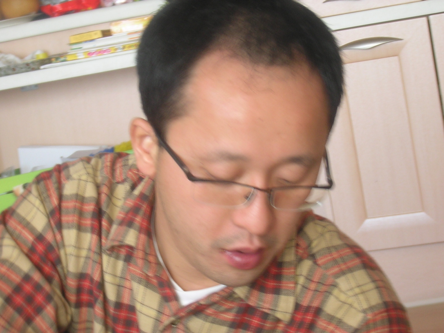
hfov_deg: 18.2
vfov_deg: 13.7
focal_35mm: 108
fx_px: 1385
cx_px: 222
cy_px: 166
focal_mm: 14.1
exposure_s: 1/9.6
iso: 100
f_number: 4.7
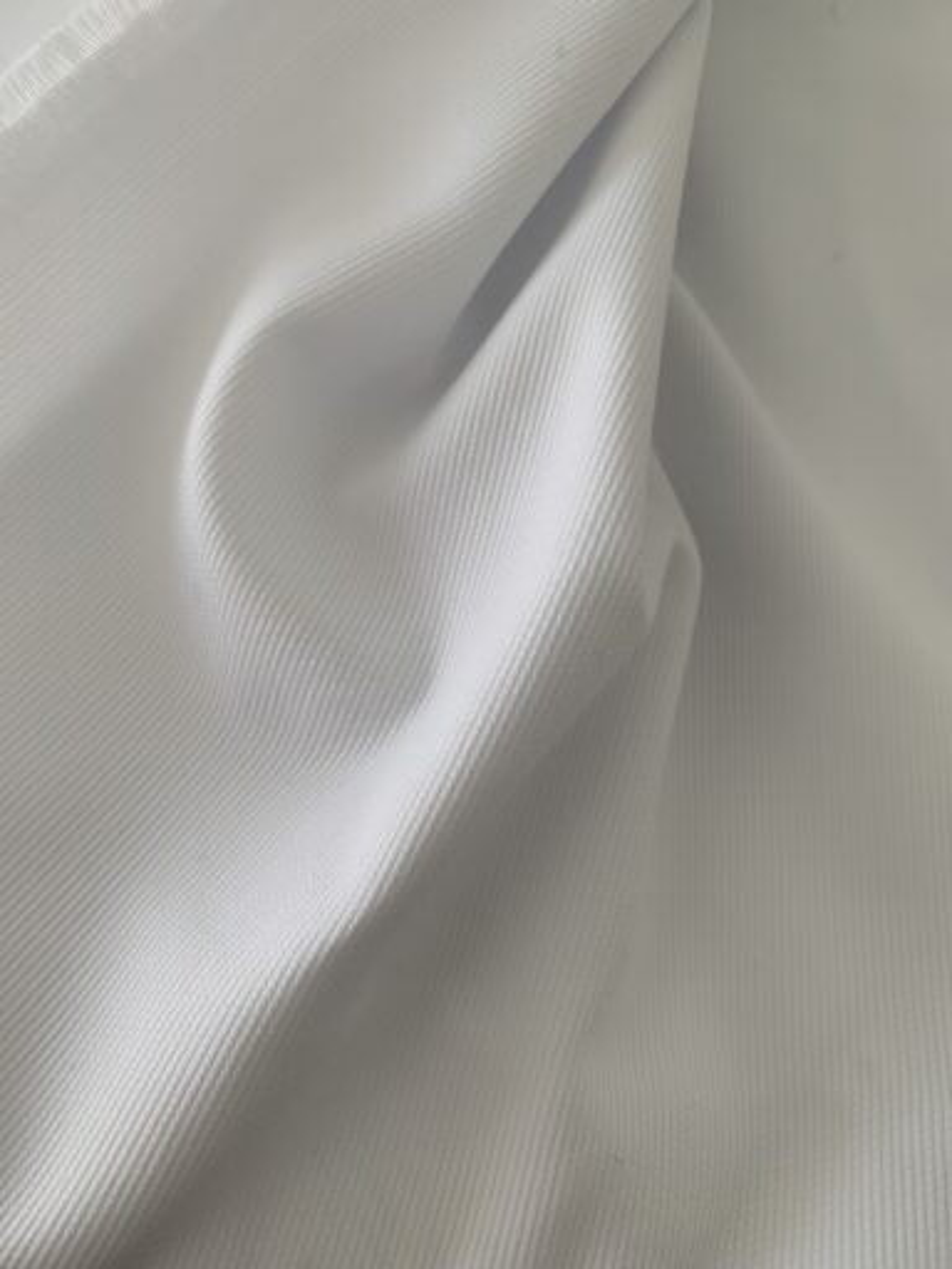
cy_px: 634
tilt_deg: -72.2
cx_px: 476
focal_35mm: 26
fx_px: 953
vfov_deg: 67.3
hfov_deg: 53.1
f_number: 1.8
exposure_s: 1/121
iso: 32
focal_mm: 4.25
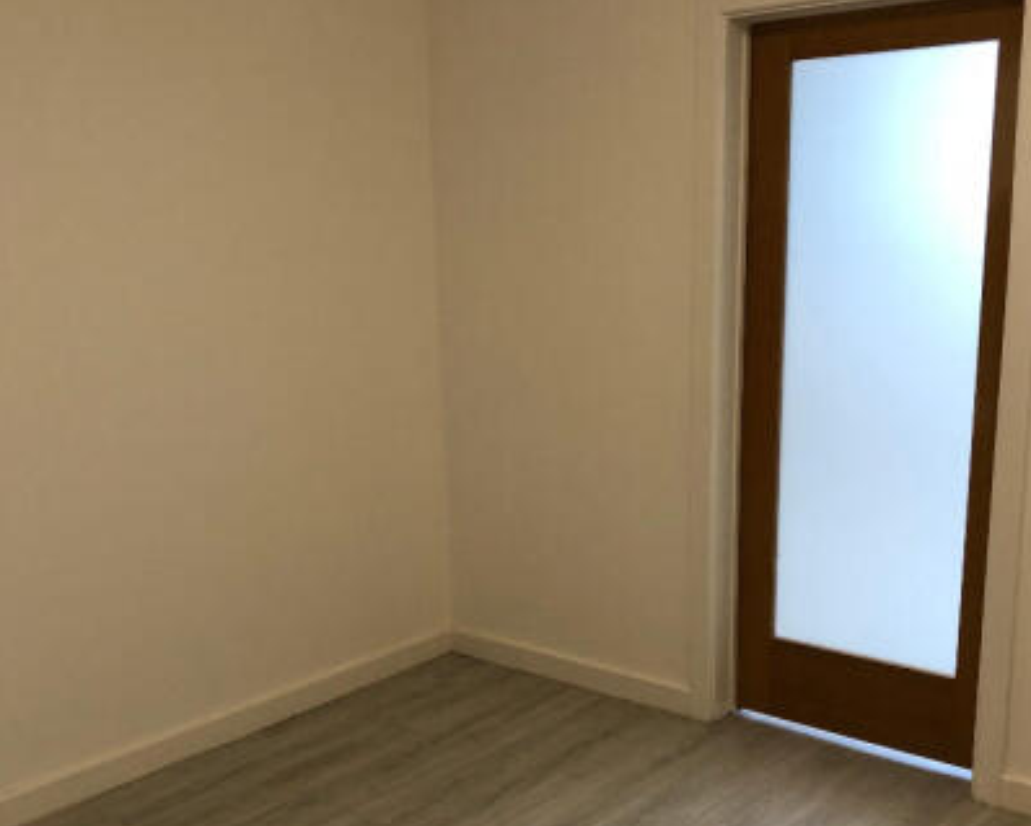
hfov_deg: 45.7
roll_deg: +0.1
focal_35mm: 40
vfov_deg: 37.0
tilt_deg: -12.7
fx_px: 1221
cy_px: 540
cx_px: 545
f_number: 1.8
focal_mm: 3.99
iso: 32
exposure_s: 1/25
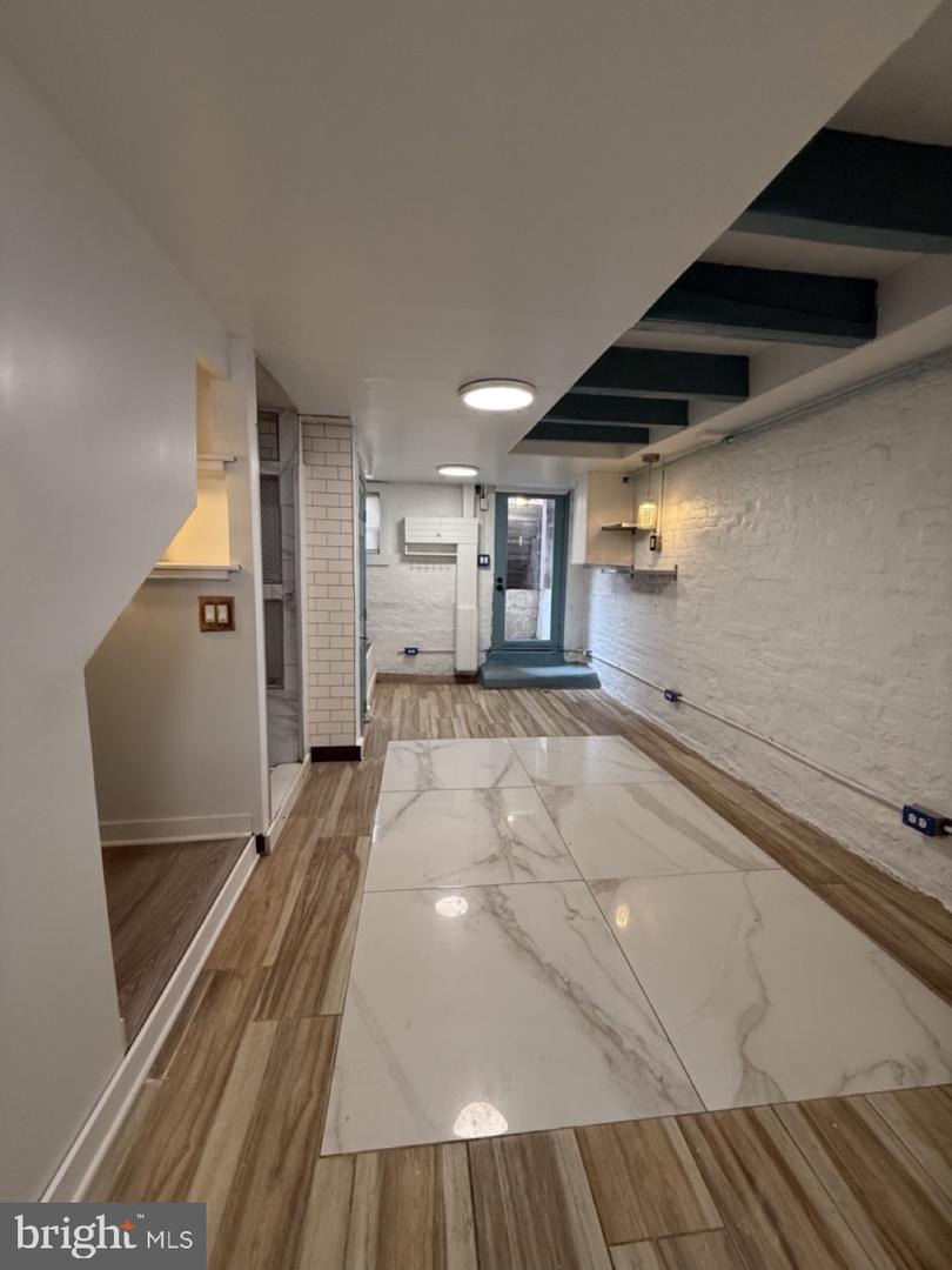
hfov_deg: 85.7
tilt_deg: -7.2
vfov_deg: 102.1
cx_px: 476
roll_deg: -0.9
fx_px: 513
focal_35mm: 14
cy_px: 635
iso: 200
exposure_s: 1/120
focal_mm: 2.22
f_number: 2.2
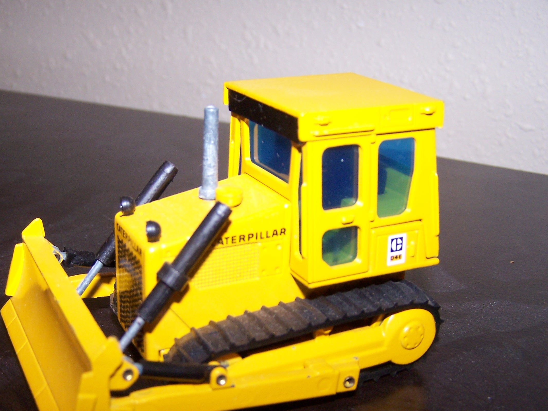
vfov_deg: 31.4
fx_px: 728
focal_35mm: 46
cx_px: 232
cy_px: 242
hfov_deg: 41.1
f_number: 2.8
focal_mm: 6.3
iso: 140
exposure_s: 1/60
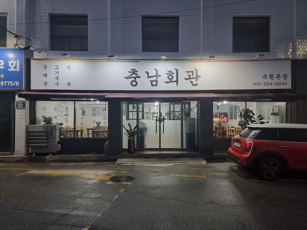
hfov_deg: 71.6
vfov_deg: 56.8
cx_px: 154
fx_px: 213
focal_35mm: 24
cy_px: 115
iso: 250
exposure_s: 1/120
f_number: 1.8
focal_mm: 6.7
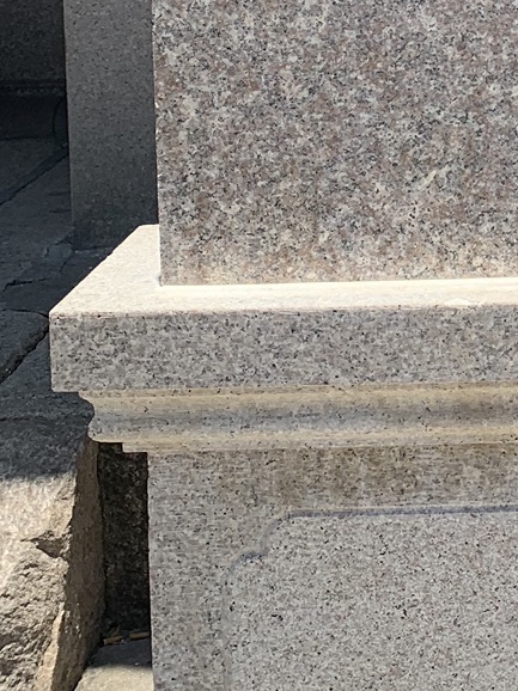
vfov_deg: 20.5
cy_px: -122
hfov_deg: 15.0
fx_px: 1797
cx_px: 818
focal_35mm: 90
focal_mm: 4.25
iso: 25
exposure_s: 1/1536
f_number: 1.8
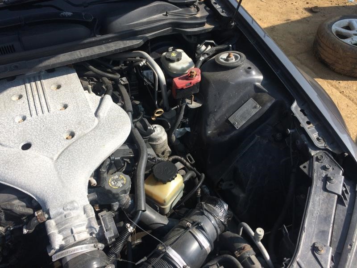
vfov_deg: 48.2
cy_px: 134
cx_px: 178
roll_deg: +0.2
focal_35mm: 29
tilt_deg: -44.5
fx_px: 299
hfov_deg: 61.7
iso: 32
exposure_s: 1/1368
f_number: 2.2
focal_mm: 4.15
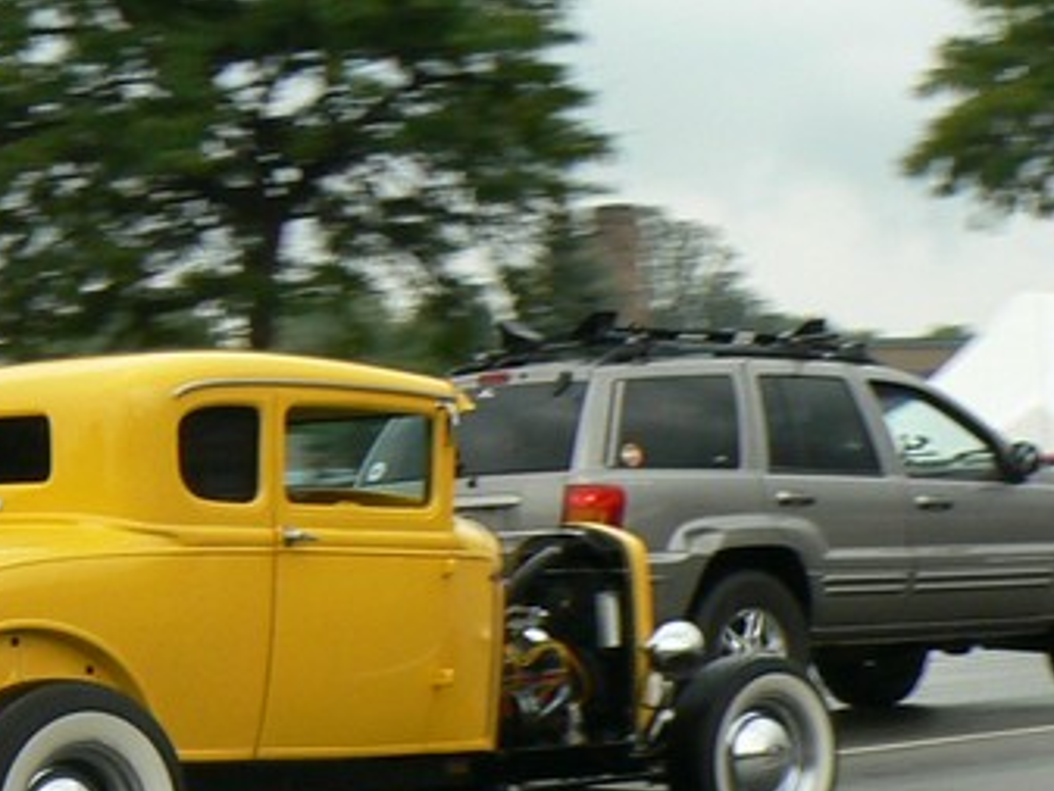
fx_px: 3107
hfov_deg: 19.1
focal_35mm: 102
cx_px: 203
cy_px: 785
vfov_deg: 14.3
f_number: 4.5
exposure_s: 1/125
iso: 80
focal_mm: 6
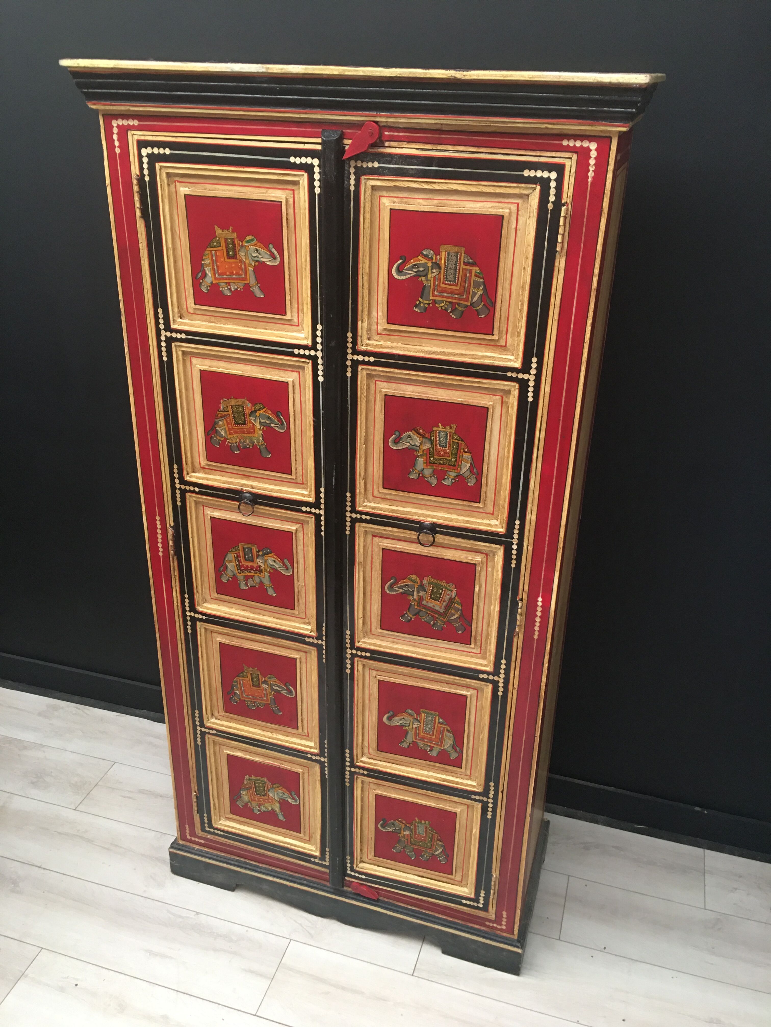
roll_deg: -1.4
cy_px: 514
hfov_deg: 48.2
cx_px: 386
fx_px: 861
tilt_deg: -24.1
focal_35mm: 29
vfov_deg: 61.7
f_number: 2.2
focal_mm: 4.15
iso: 80
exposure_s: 1/17
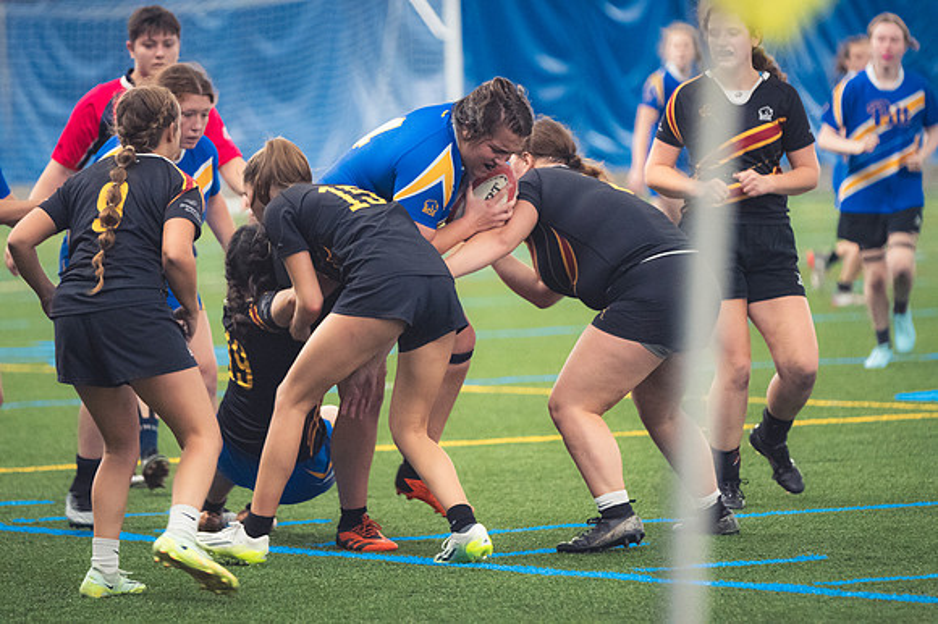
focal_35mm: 292
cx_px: 469
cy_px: 312
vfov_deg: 4.7
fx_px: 7604
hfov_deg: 7.1
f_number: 2.8
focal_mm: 195
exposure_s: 1/320
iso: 5000
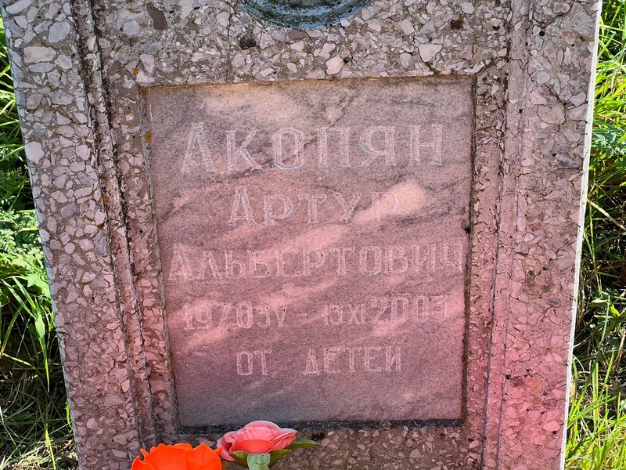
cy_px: 235
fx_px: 1392
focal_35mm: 77
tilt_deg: -31.8
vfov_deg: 19.1
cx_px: 313
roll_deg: -1.2
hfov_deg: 25.3
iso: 32
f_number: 2.8
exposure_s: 1/145
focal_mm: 9
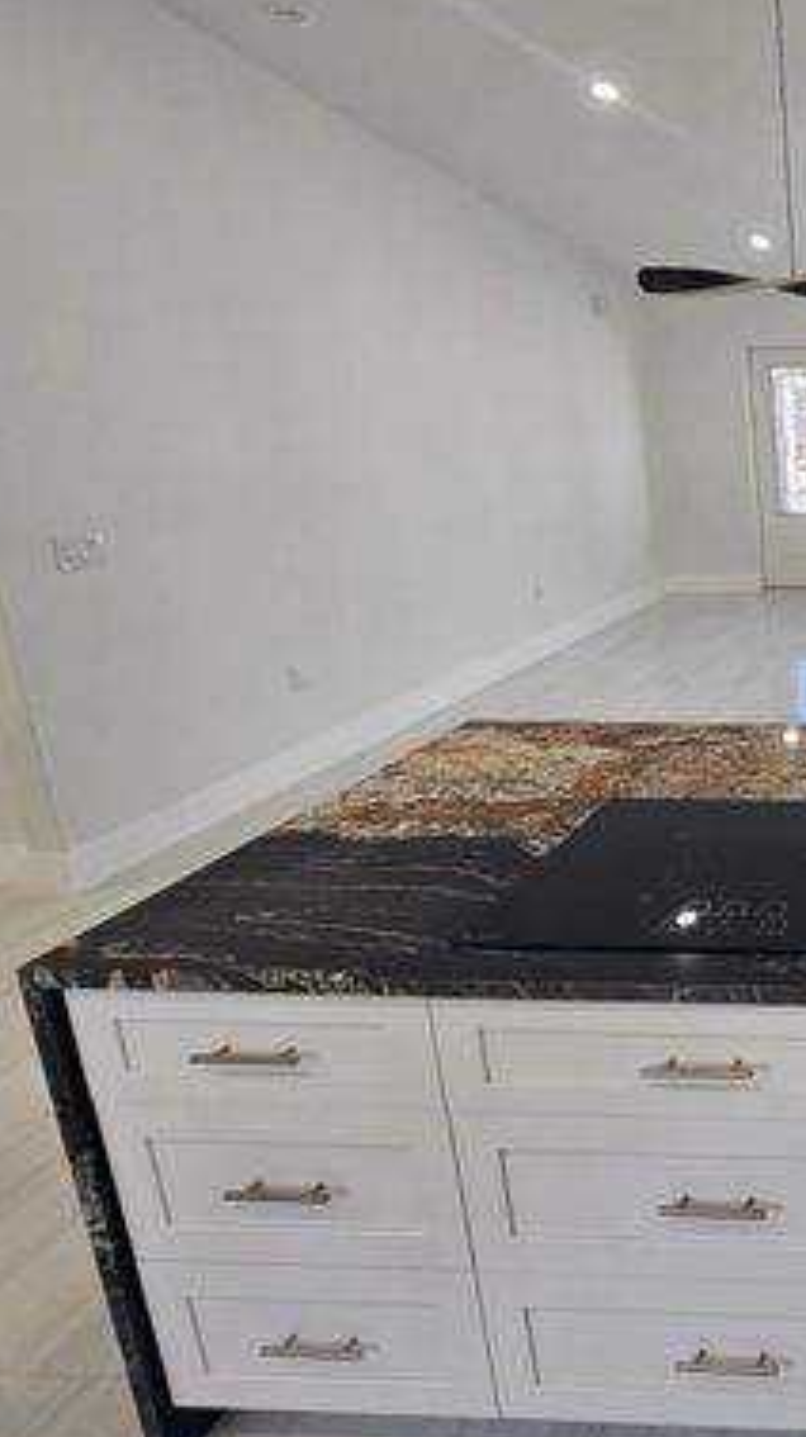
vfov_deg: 76.1
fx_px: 914
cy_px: 635
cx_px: 1030
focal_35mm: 24
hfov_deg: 34.6
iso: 100
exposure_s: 1/77.4
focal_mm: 2.2
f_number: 2.2
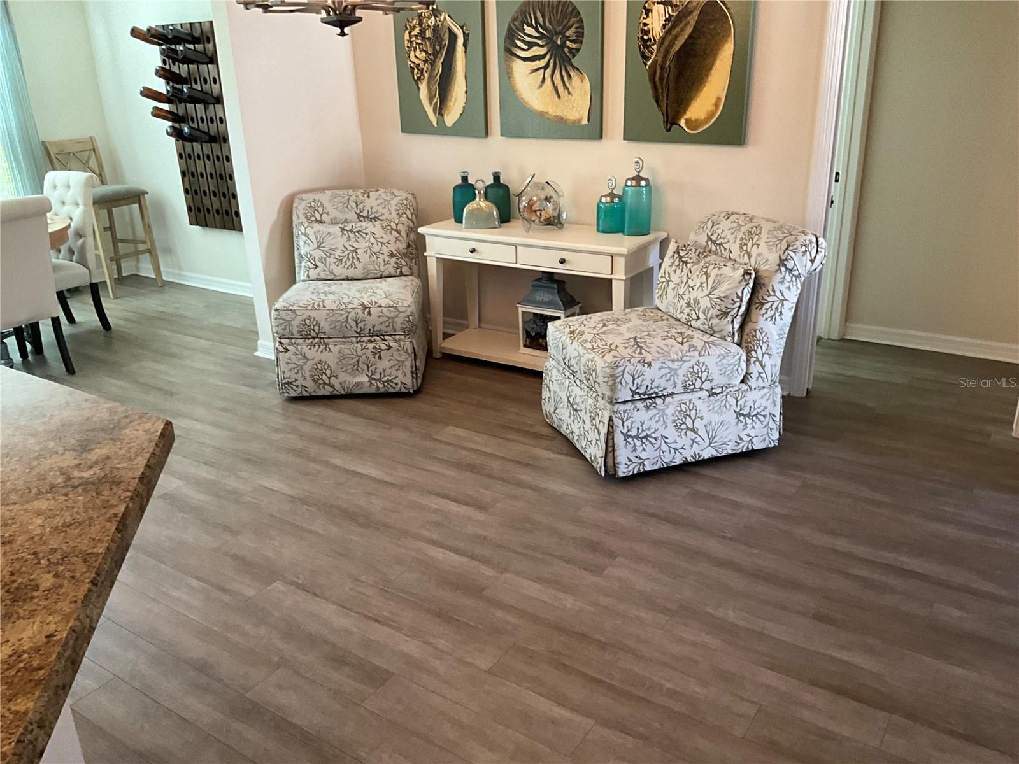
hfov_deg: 61.7
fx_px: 854
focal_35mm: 29
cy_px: 382
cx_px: 510
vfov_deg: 48.2
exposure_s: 1/60
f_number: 1.8
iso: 125
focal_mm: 3
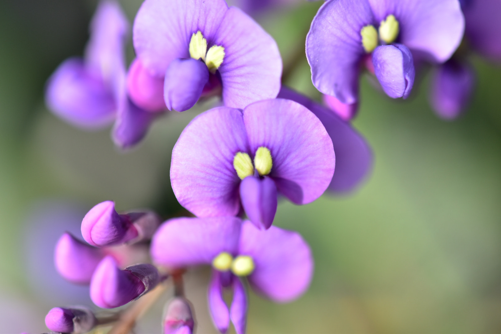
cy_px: 167
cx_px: 250
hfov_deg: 16.1
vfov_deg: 10.8
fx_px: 1774
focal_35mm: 128
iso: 320
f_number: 6.3
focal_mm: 85
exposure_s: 1/200
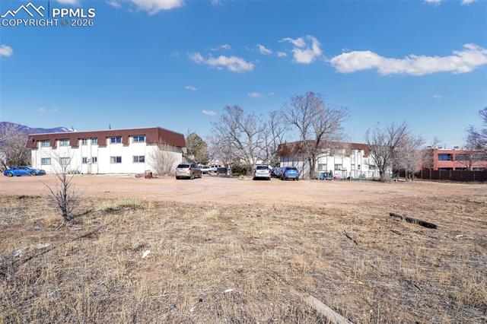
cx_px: 244
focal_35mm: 17
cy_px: 162
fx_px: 230
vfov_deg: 70.4
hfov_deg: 93.3
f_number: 11
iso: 100
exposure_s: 1/125
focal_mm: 17
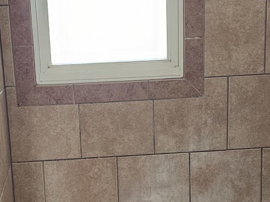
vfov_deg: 19.9
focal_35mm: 73
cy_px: 172
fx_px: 569
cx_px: 108
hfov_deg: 26.6
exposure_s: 1/120
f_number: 1.7
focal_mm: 6.3
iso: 800
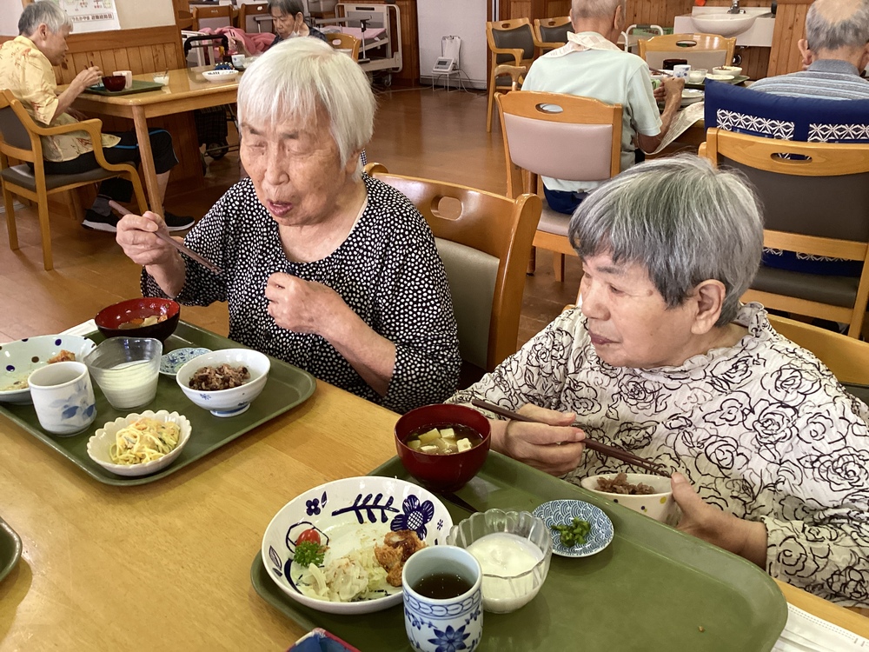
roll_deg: +1.1
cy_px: 326
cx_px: 434
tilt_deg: -24.3
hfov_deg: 58.4
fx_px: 778
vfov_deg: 45.4
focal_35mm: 31
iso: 200
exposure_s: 1/60
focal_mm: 3.3
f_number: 2.4
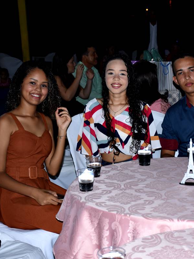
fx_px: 620
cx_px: 158
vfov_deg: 23.6
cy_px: 130
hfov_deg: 17.6
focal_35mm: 83
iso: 640
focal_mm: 38
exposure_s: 1/80
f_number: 4.2
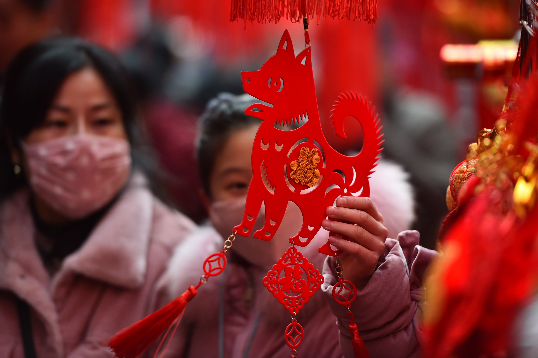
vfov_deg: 6.9
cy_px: 179
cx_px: 269
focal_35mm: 200
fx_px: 2986
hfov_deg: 10.3
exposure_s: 1/800
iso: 500
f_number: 3.2
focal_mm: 200
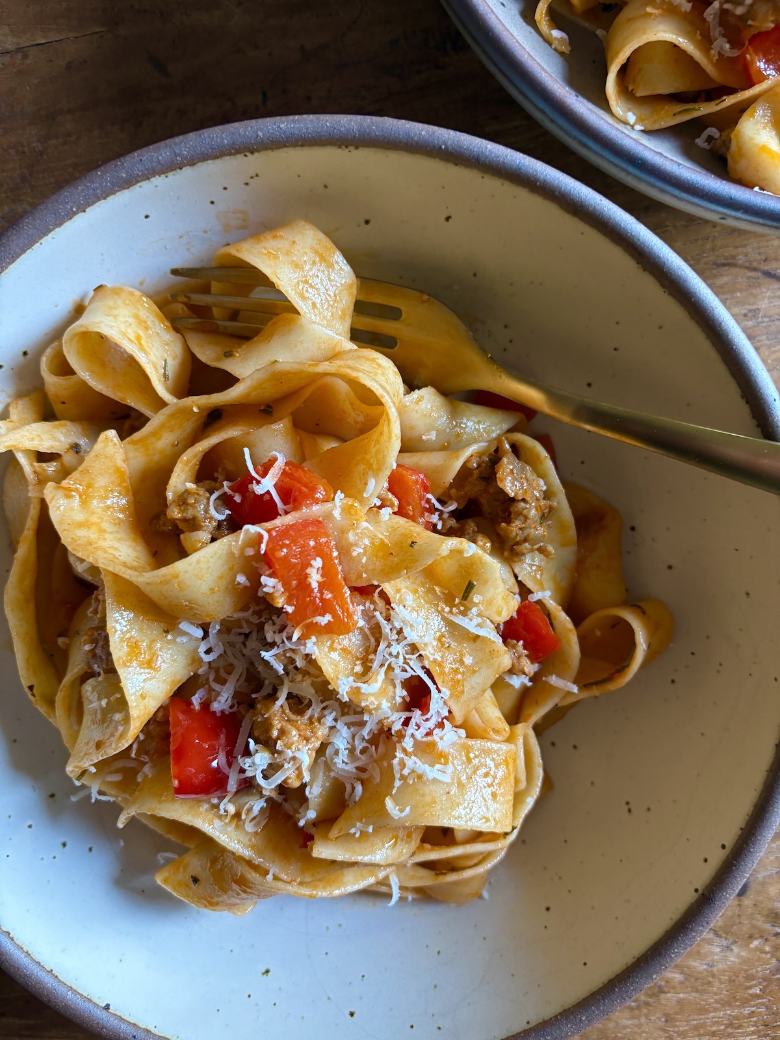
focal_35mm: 26
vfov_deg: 67.3
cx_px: 390
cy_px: 520
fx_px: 781
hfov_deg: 53.1
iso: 160
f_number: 1.6
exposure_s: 1/60
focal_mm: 5.96
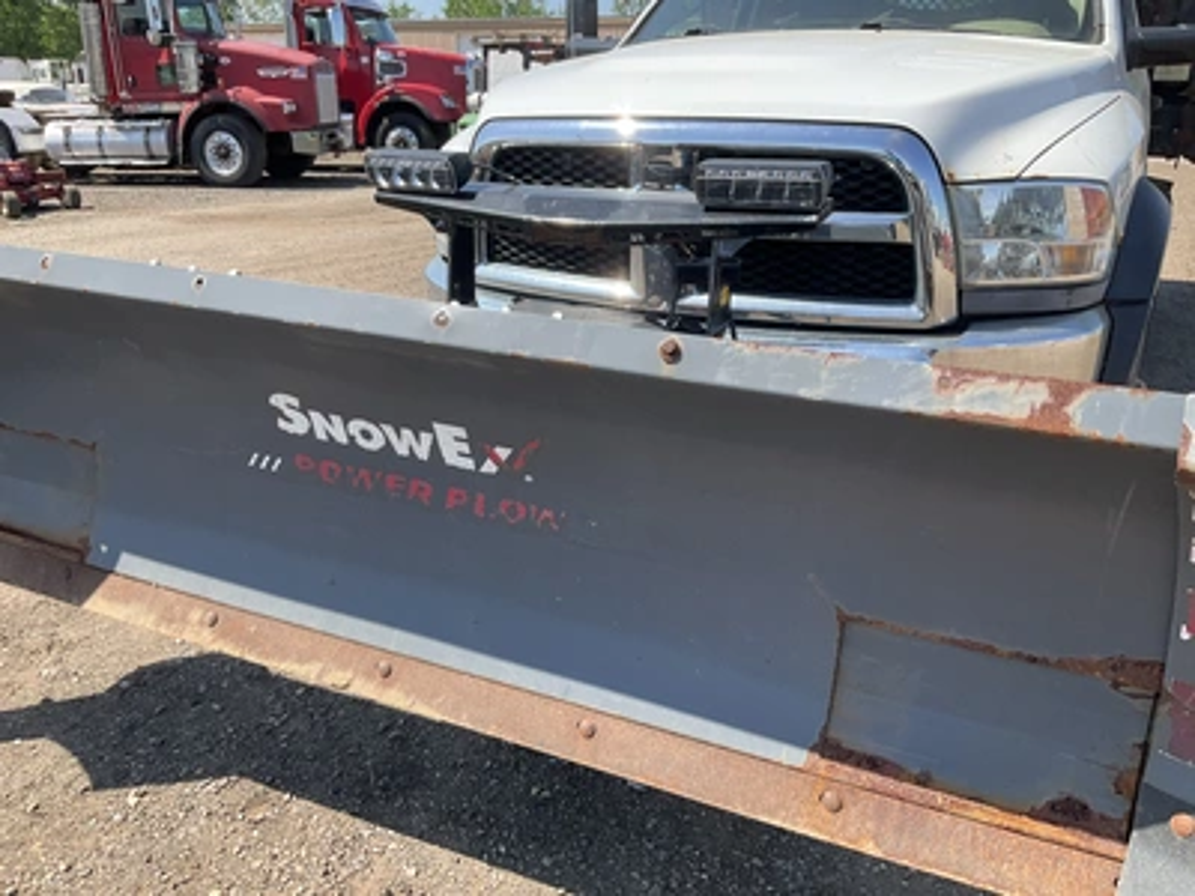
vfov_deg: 48.2
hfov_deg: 61.7
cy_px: 448
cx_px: 598
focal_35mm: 29
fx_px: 1001
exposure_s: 1/739
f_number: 1.8
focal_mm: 3
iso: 25
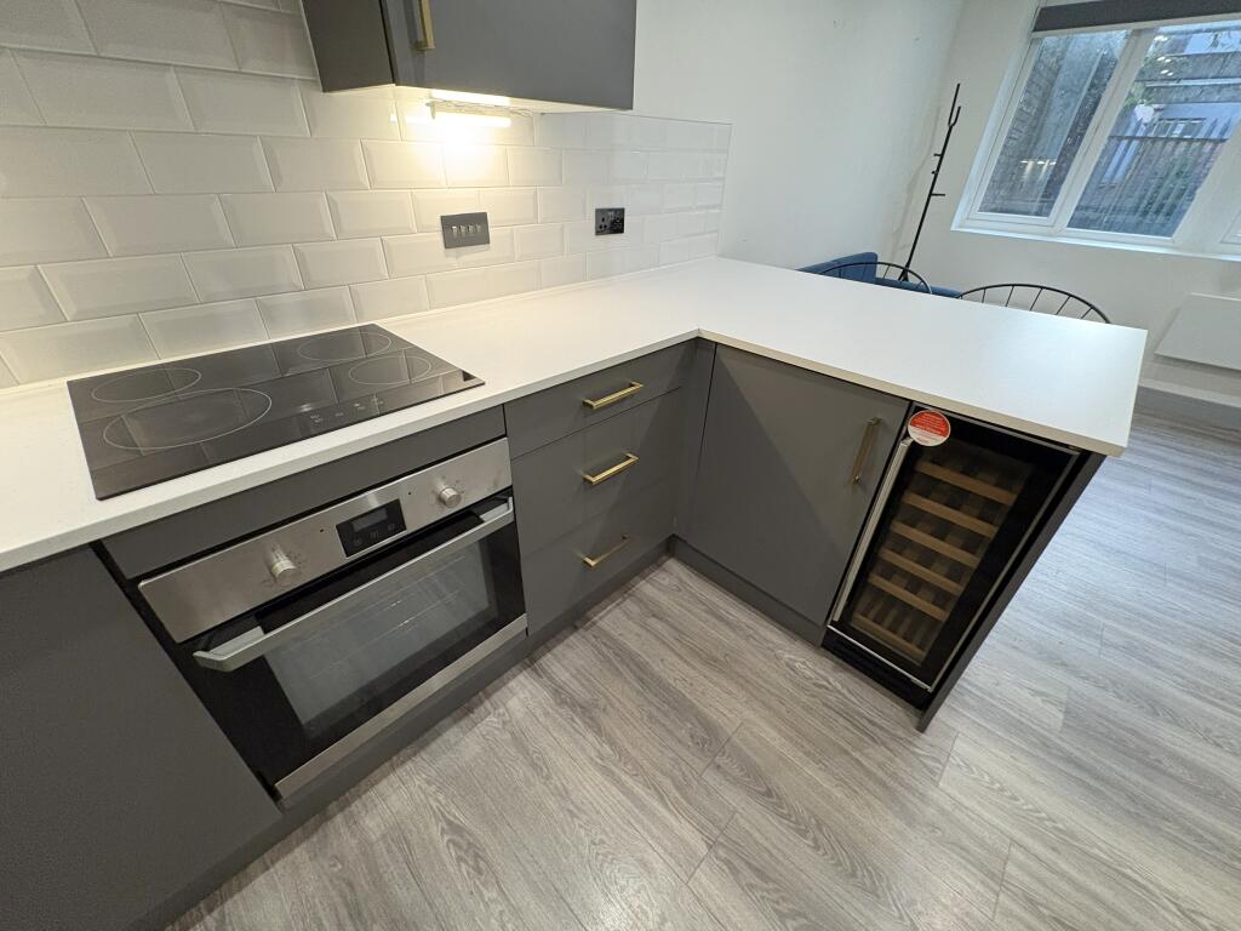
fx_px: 502
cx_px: 620
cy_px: 466
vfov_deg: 85.7
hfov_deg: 102.1
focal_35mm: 14
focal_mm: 2.22
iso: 400
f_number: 2.2
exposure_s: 1/50
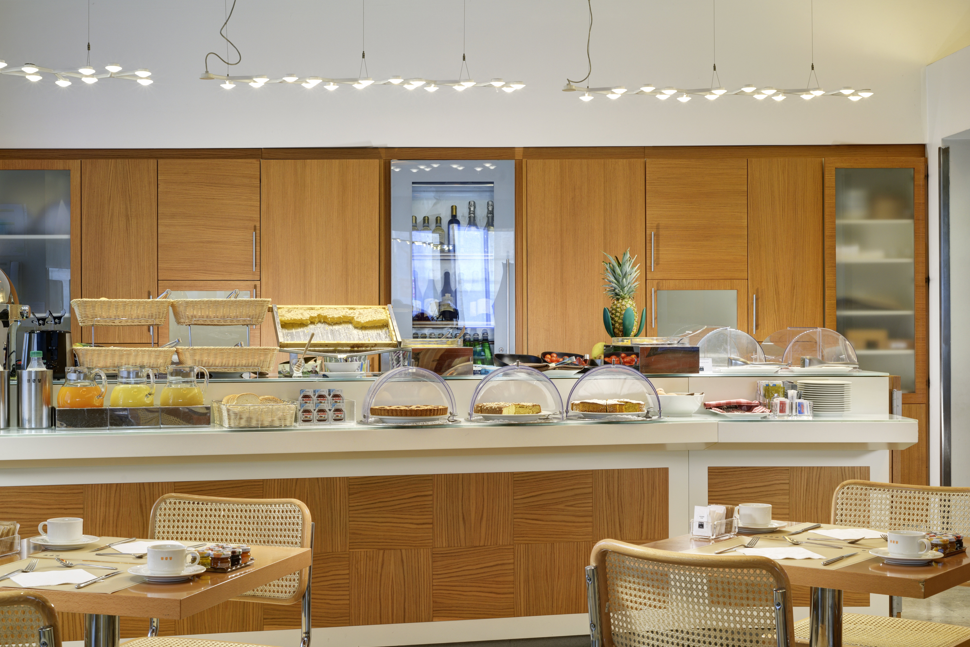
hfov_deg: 35.6
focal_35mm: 56
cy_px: 318
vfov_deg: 24.2
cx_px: 428
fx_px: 1509
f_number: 13
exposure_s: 1/200
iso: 200
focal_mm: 50
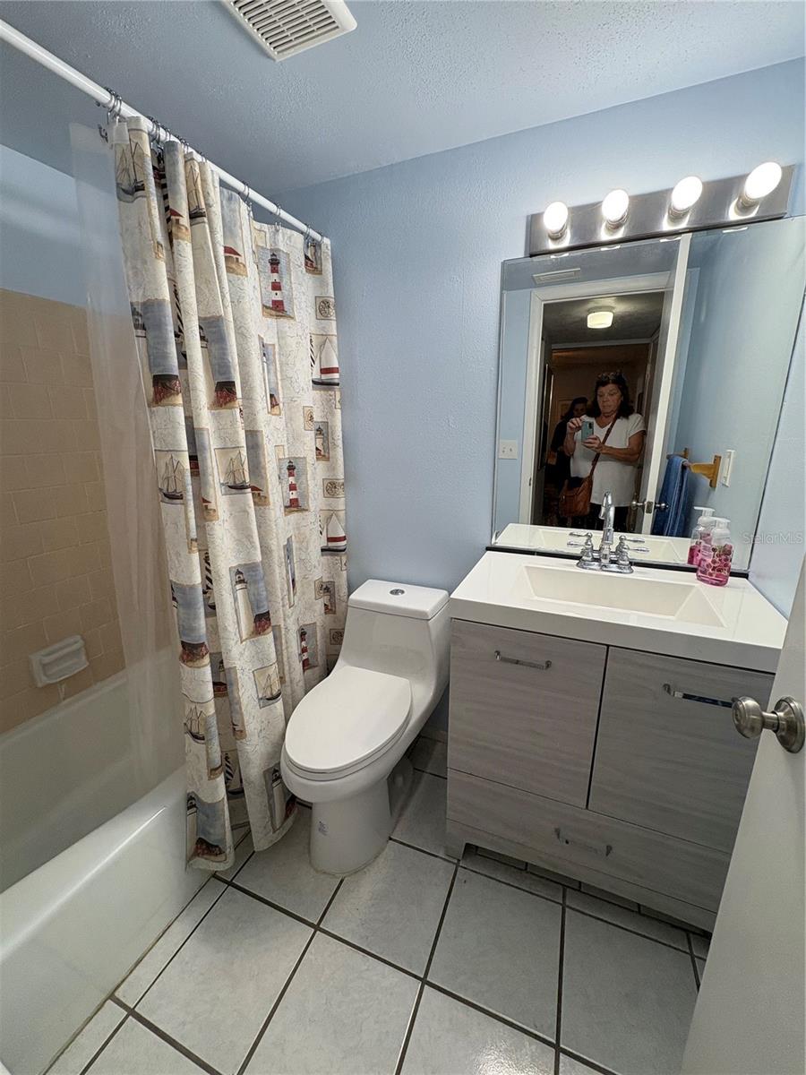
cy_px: 538
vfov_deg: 102.1
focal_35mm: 14
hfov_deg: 85.7
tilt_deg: -13.9
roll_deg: +0.1
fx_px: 435
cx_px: 403
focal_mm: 2.22
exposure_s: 1/120
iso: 100
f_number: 2.2
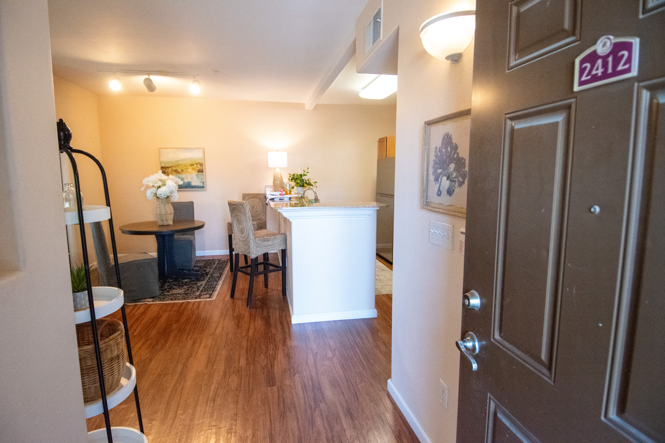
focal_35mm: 18
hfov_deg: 90.0
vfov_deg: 67.4
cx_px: 332
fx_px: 332
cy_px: 222
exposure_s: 1/500
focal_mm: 12
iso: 3200
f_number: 4
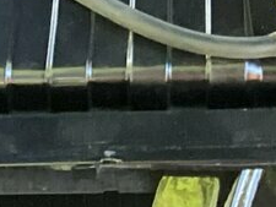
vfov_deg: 8.3
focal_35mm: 165
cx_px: 259
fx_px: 1316
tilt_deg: -39.7
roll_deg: -3.8
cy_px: -268
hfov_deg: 11.9
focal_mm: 3.3
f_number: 2.4
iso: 320
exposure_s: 1/60
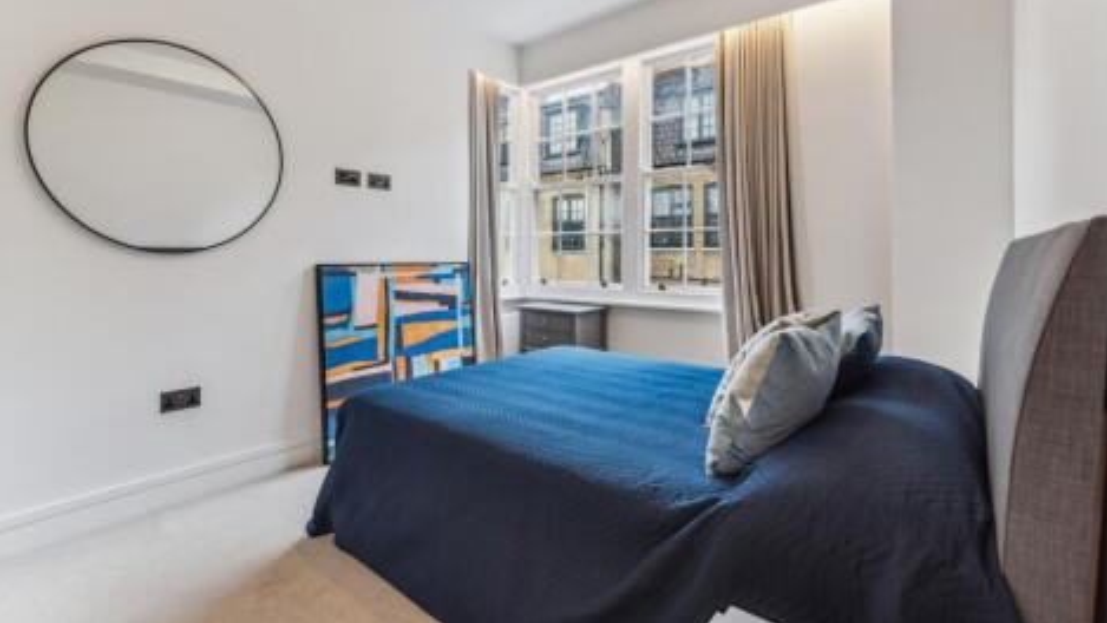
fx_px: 499
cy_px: 254
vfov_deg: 63.5
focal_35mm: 17
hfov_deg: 95.9
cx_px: 557
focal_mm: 16
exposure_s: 1/25
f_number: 11
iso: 400
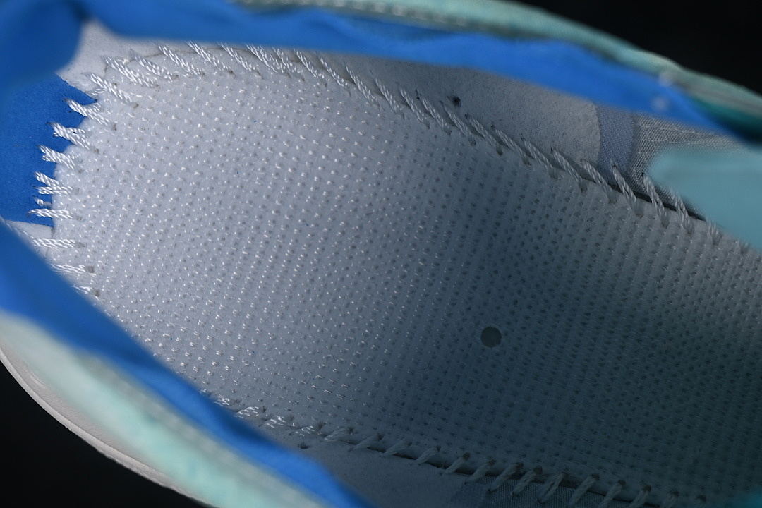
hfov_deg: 27.0
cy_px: 254
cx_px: 381
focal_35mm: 75
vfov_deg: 18.2
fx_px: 1587
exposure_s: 1/80
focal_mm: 50
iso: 160
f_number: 7.1
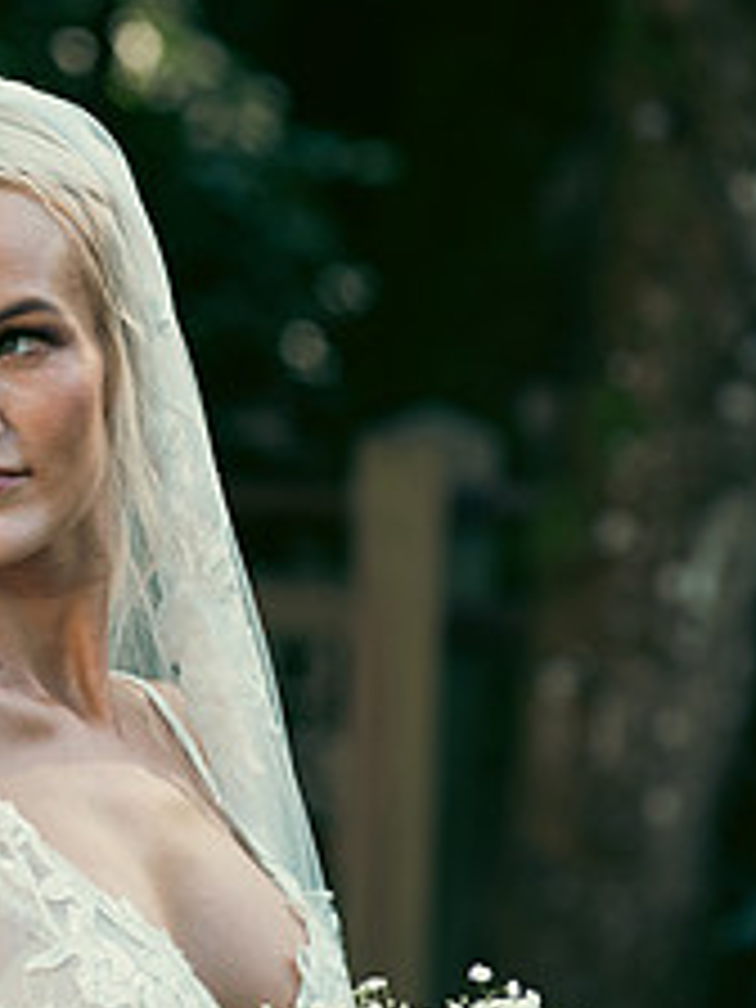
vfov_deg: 9.1
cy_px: 927
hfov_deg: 6.9
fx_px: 6290
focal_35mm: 216
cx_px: 122
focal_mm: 112
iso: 160
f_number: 3.5
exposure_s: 1/200
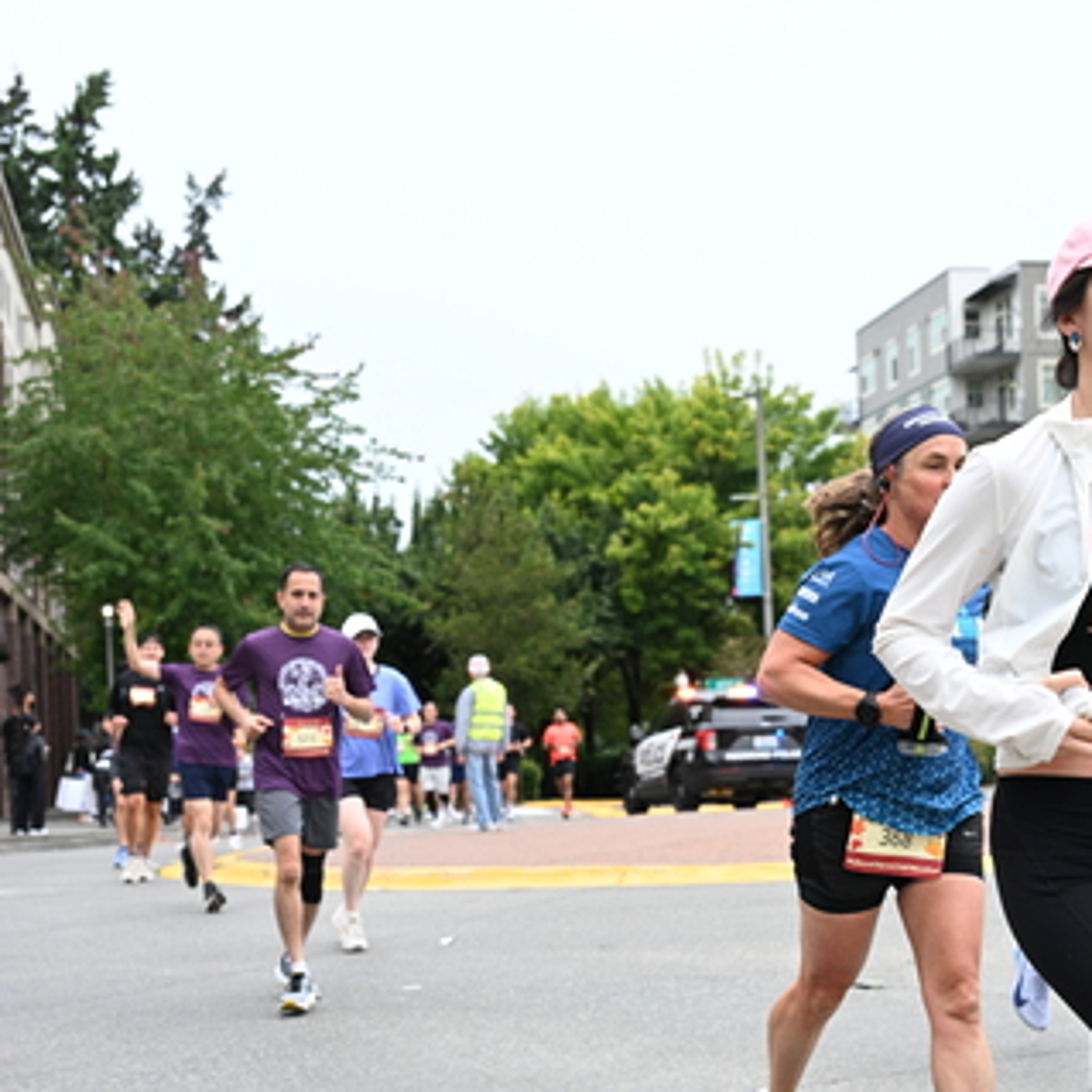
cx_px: 618
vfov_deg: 28.5
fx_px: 2141
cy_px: 712
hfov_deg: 28.6
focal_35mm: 60
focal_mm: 41
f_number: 4
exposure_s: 1/800
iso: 1600
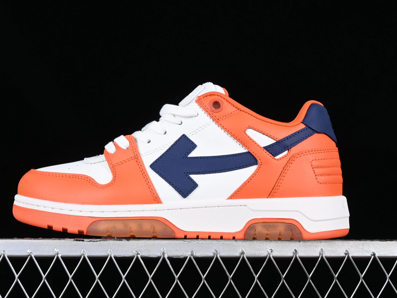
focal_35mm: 82
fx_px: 941
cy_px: 149
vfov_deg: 18.0
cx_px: 186
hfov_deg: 23.8
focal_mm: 50
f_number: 7.1
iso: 160
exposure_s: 1/80
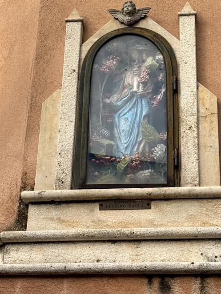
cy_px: 119
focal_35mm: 87
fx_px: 740
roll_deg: -2.2
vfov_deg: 22.5
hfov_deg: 17.0
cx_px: 127
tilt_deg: +26.6
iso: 64
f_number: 1.78
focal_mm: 6.76
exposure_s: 1/975
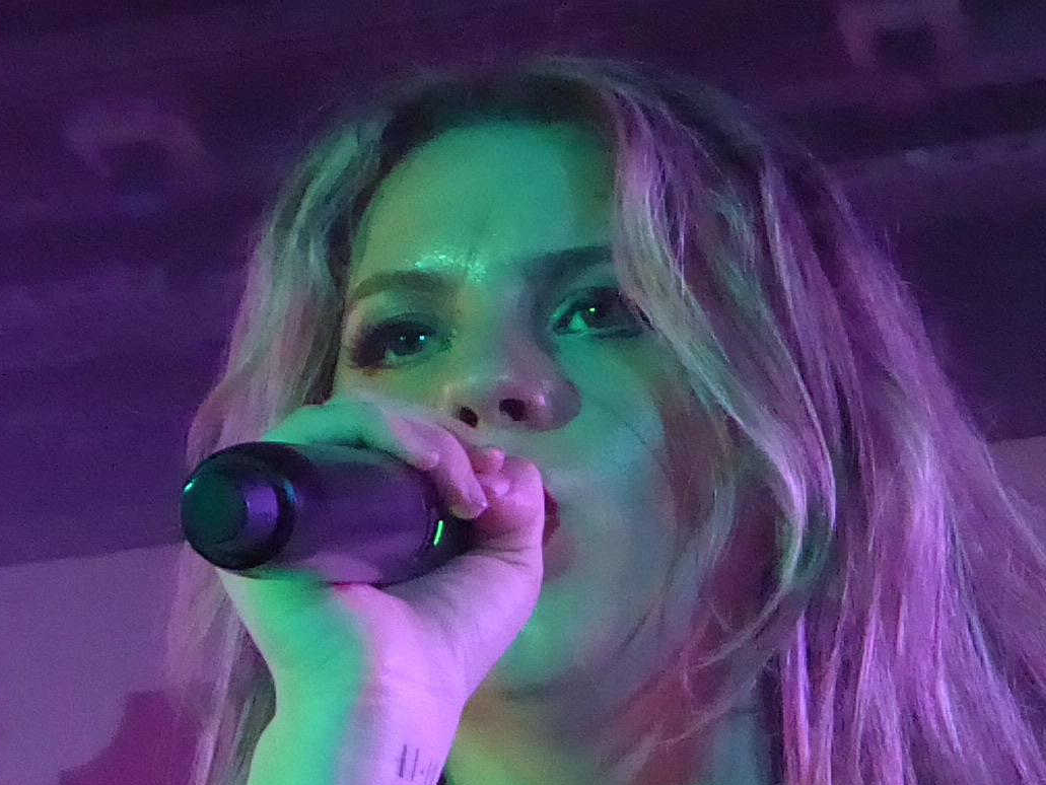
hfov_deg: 14.2
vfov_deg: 10.6
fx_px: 4202
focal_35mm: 139
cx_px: 480
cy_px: 649
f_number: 4.5
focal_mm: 12.5
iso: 3200
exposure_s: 1/60
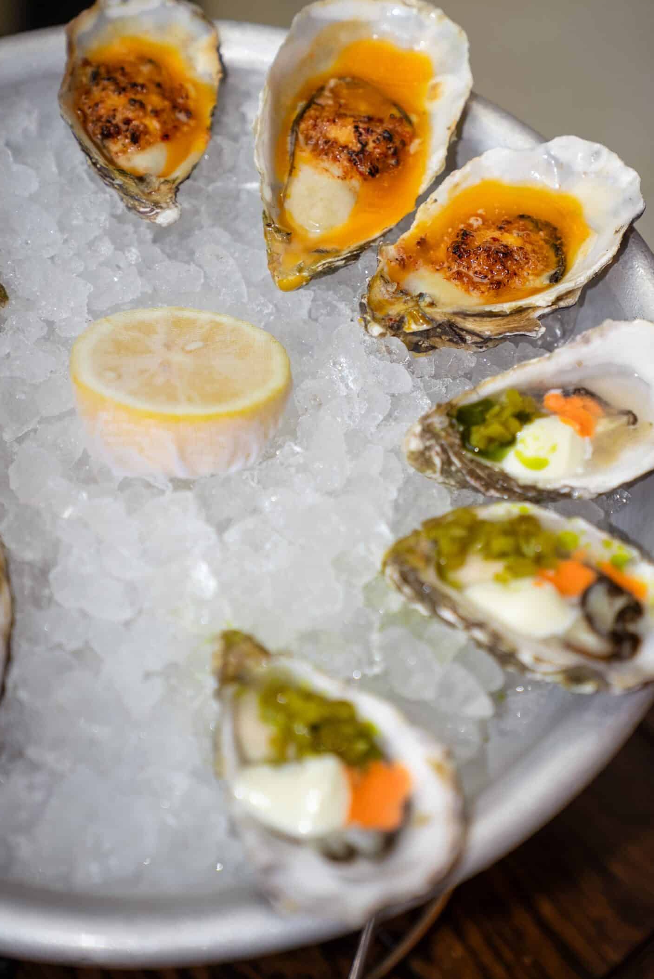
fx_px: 2313
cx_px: 386
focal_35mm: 85
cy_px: 424
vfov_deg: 23.9
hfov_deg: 16.1
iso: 640
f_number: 2.8
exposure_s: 1/125
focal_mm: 70
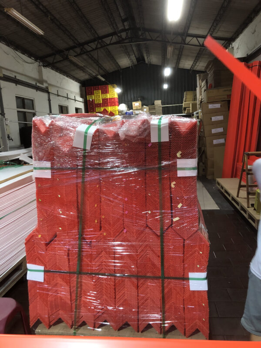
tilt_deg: -8.7
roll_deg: +4.1
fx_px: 281
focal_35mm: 28
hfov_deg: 49.7
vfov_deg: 63.4
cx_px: 130
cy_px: 174
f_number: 1.8
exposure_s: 1/15
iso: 100
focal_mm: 3.99
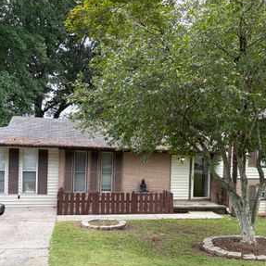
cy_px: 163
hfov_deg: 41.7
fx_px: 348
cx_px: 157
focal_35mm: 40
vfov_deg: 41.6
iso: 50
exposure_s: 1/363
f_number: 1.6
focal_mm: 5.96
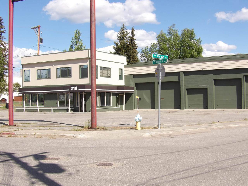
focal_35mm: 46
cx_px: 124
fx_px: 330
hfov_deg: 41.2
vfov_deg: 31.5
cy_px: 93
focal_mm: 8.2
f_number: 3.8
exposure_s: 1/842
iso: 100
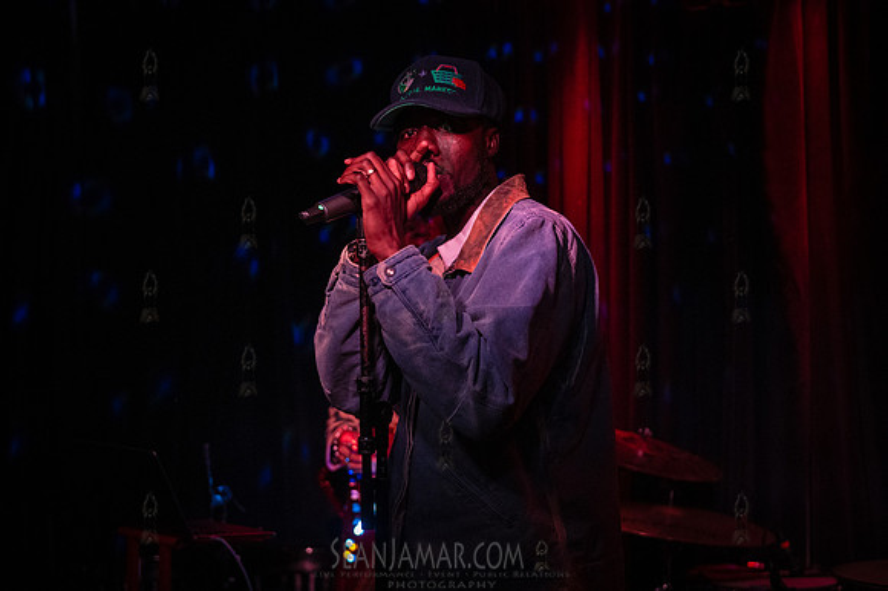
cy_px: 296
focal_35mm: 62
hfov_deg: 32.4
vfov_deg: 21.9
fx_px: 1528
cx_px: 444
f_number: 3.5
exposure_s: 1/320
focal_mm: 62
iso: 12800
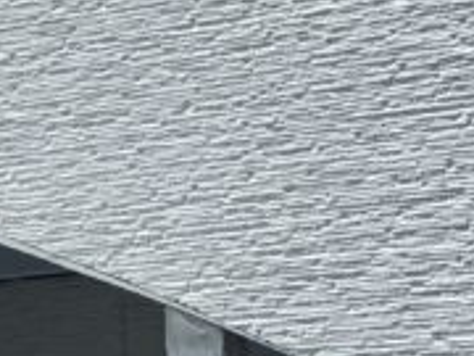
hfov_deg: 8.9
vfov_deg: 7.2
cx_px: -703
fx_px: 2725
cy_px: -340
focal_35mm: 199
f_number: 1.7
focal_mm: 4.7
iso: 64
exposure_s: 1/844
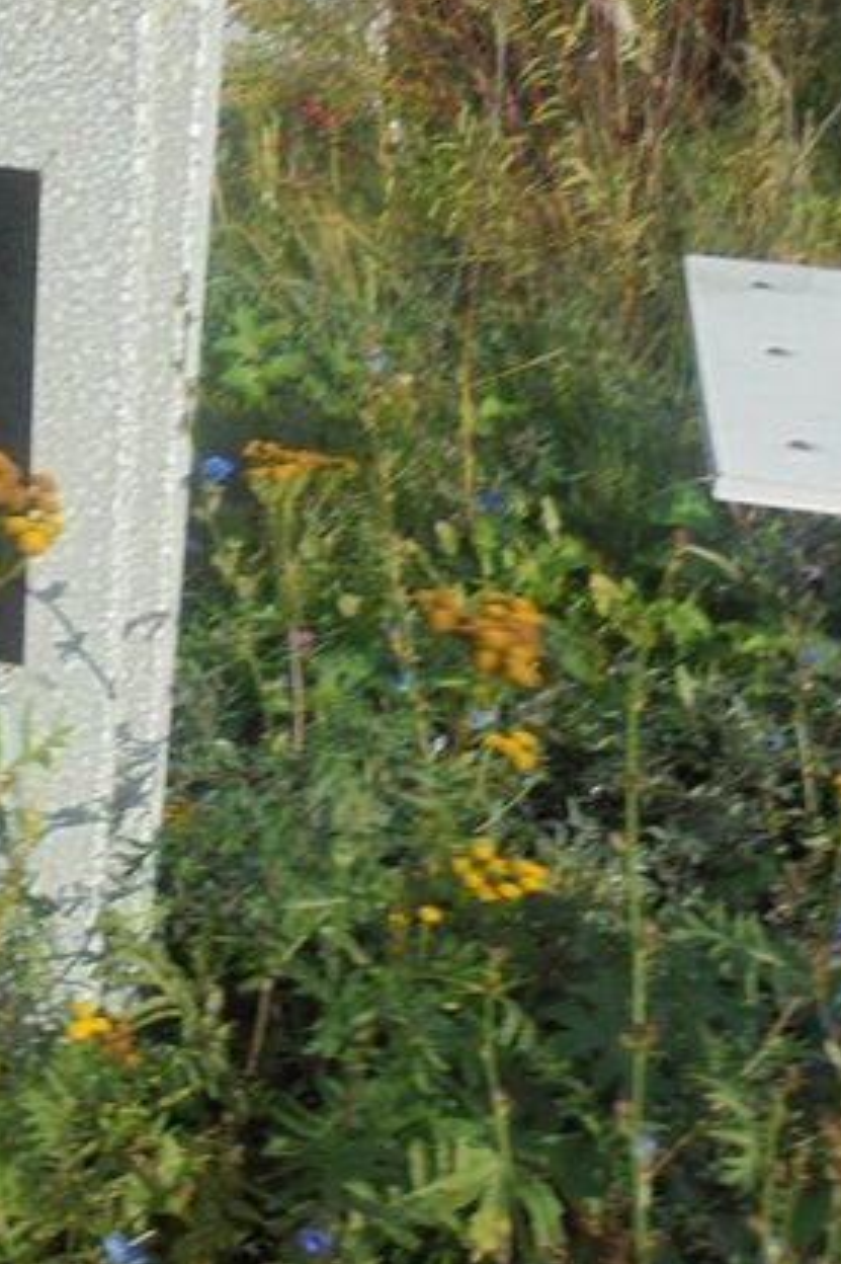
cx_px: 64
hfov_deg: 25.1
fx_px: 1824
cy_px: 553
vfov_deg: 38.1
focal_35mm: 52
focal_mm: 4.6
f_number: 11.5
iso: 100
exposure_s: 1/100
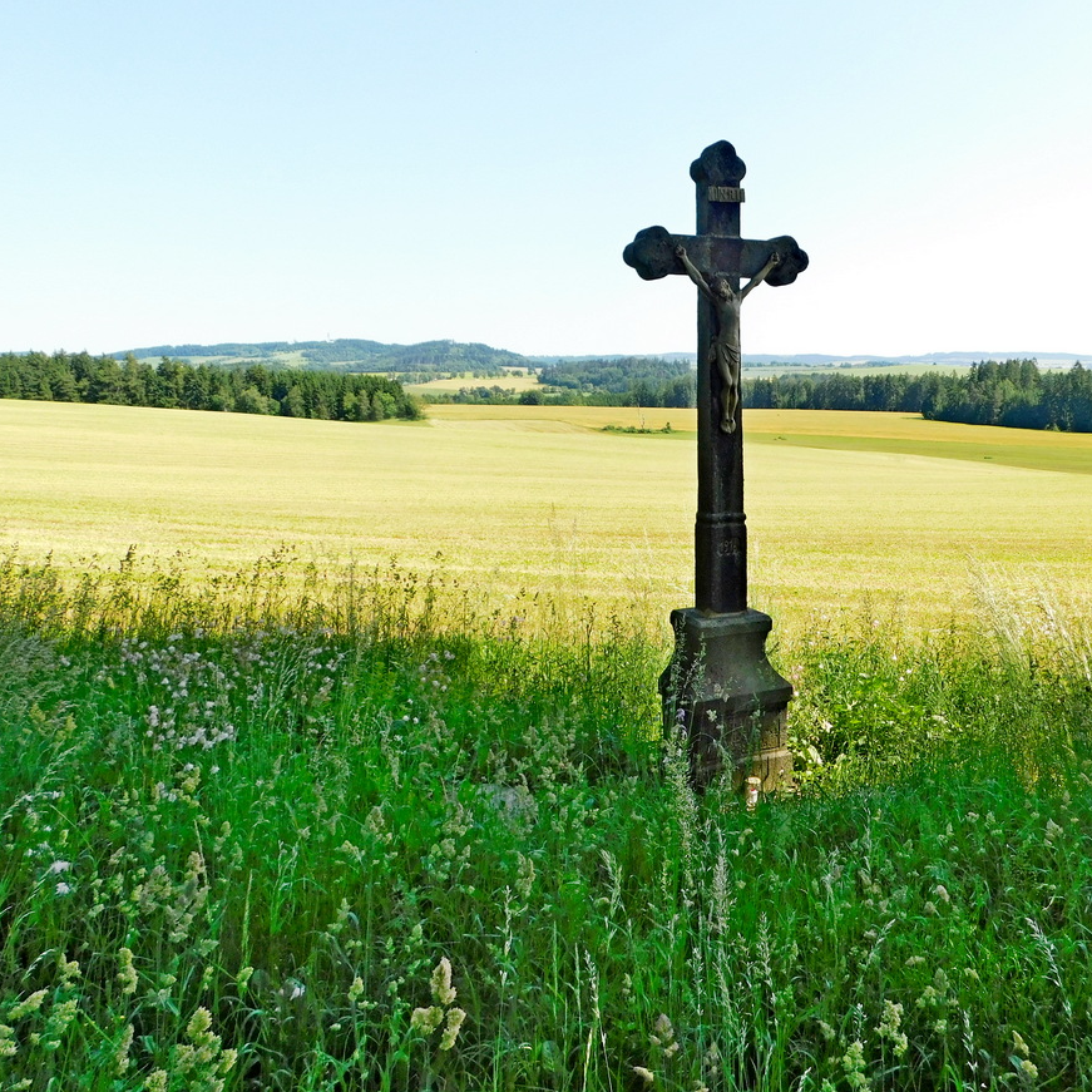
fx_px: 999
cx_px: 706
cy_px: 533
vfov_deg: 57.3
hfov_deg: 56.4
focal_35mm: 28
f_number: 3
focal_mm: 4
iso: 125
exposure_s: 1/800
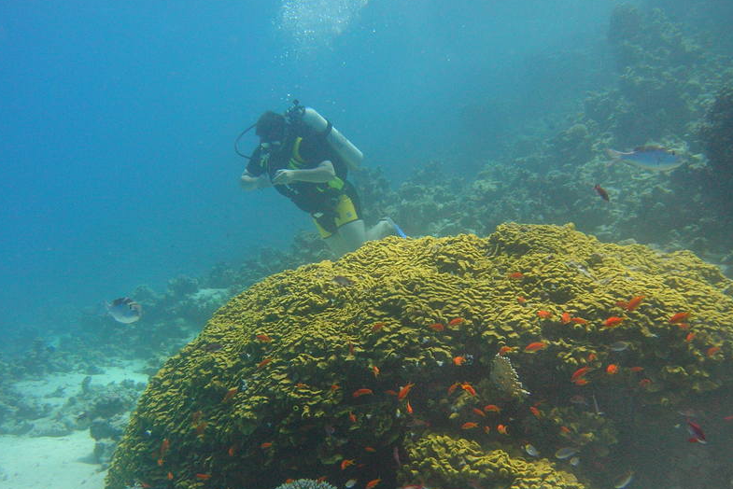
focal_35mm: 36
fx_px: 733
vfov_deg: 36.9
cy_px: 251
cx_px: 361
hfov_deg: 53.1
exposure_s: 1/119
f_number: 4.9
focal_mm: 5.7
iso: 50
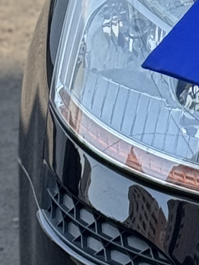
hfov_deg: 4.0
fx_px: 2762
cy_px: -211
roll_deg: +0.5
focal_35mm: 360
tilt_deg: -5.3
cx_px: 578
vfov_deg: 5.4
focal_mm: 6.76
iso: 64
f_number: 1.78
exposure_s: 1/2179
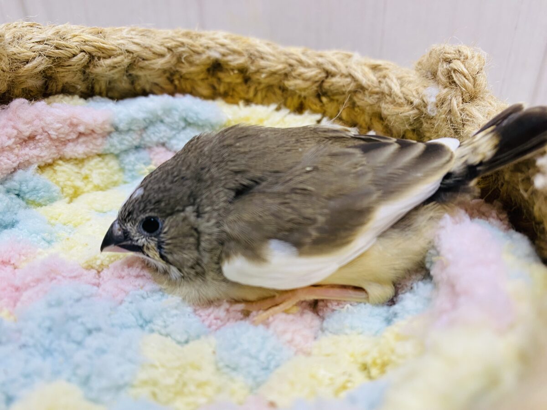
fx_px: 395
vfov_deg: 54.9
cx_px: 274
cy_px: 205
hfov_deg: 69.4
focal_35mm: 25
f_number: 1.8
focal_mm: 4.25
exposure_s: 1/50
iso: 80
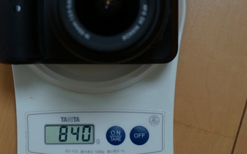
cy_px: 41
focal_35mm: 117
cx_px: 97
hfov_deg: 17.8
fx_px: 787
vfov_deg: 11.2
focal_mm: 45
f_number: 5.6
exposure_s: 1/80
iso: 640
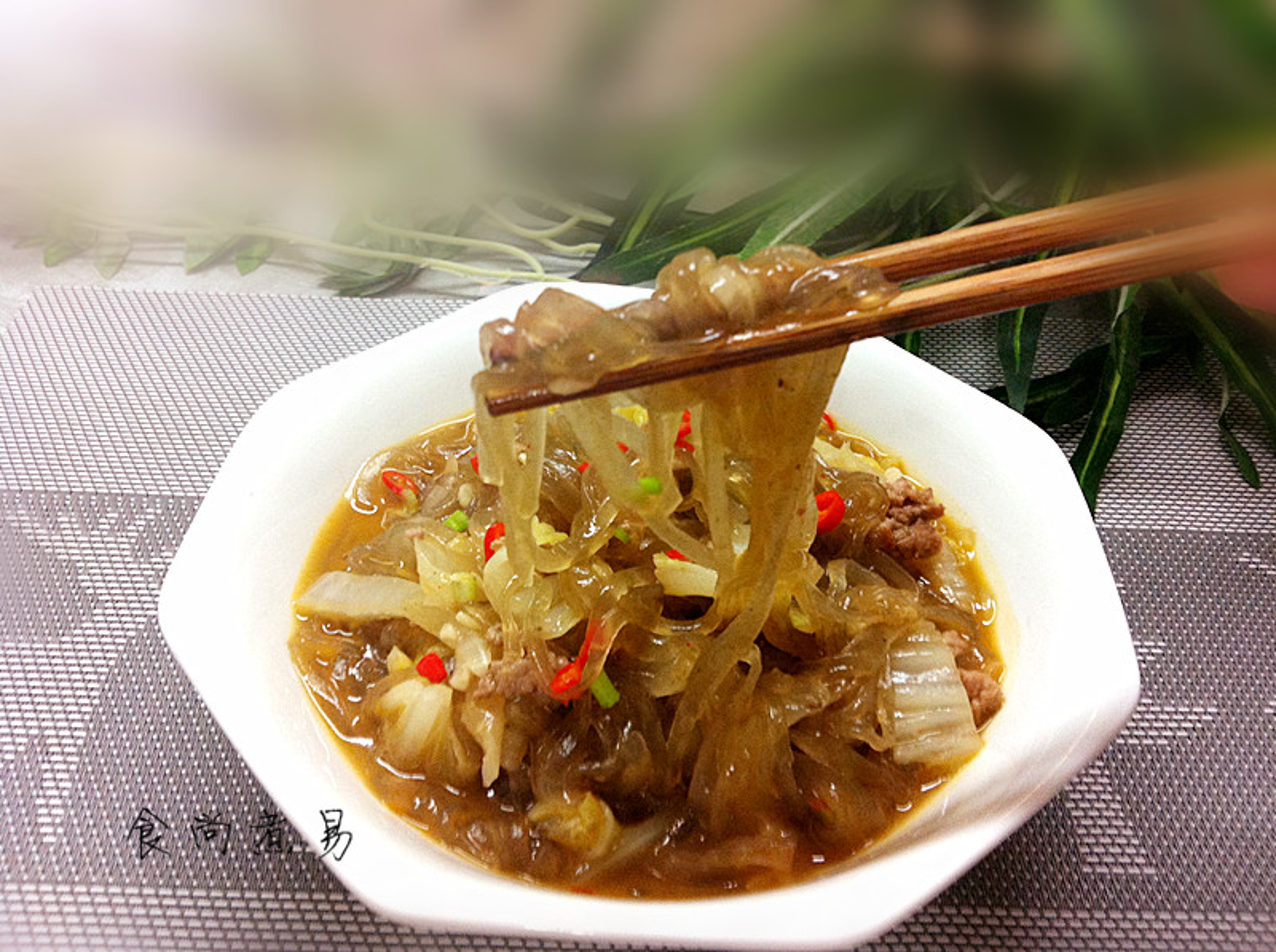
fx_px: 1288
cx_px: 638
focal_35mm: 35
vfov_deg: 40.6
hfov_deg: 52.7
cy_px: 476
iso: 200
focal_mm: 3.85
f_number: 2.8
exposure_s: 1/15
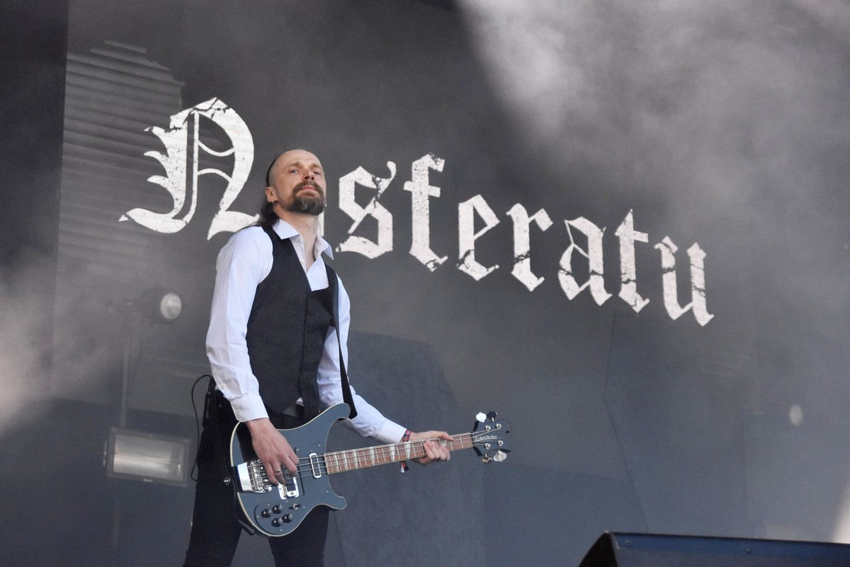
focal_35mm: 69
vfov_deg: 19.7
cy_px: 284
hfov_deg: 29.2
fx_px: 1629
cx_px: 425
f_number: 2.8
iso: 2000
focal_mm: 46
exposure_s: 1/8000
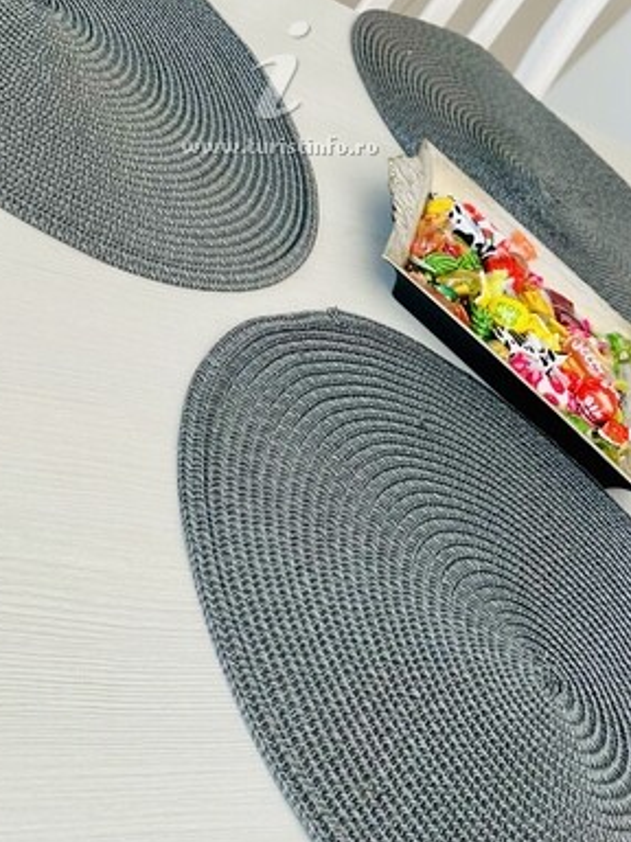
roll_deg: -42.7
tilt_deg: -18.4
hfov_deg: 22.9
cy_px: 53
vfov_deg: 28.8
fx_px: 1556
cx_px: 248
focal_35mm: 64
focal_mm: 6.86
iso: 80
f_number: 1.78
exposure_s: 1/121
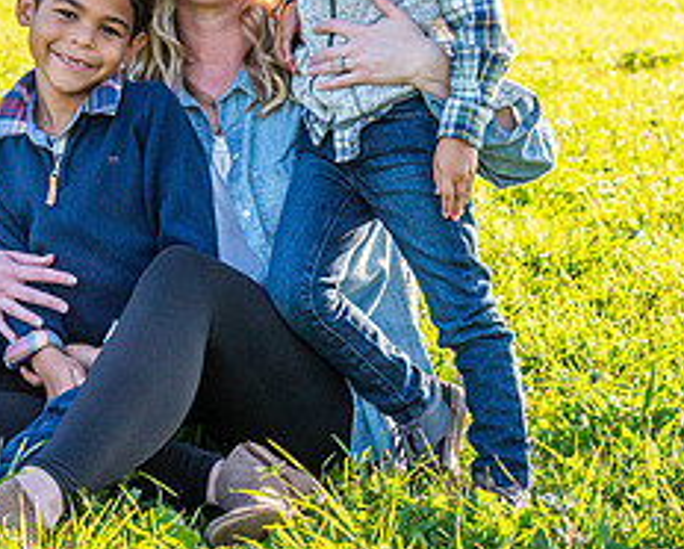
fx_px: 3323
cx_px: 156
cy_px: 121
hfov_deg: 11.7
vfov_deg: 9.4
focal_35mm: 164
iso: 400
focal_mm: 70
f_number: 7.1
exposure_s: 1/800
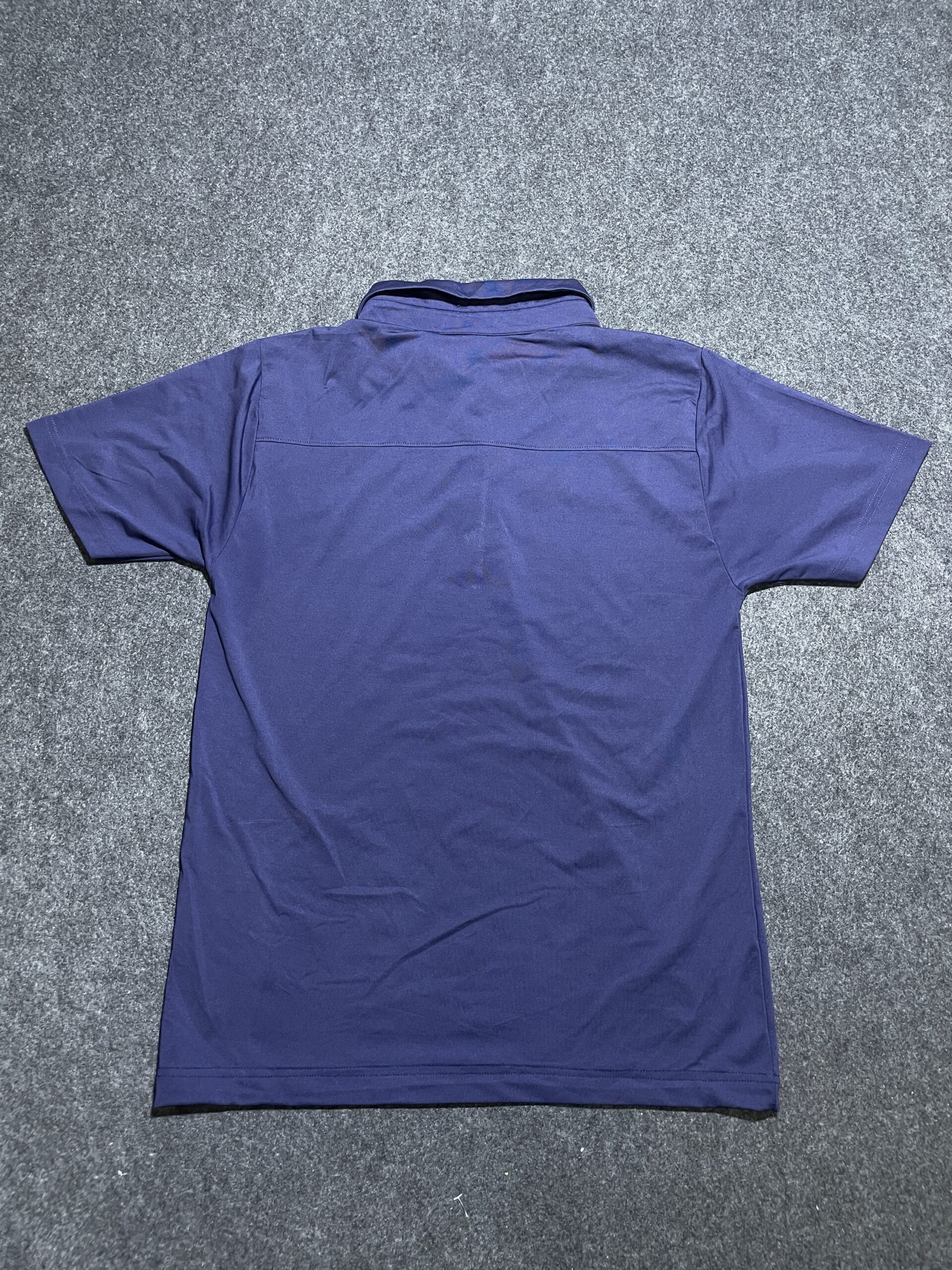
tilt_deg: -53.4
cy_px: 635
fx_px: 953
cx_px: 476
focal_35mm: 26
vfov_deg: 67.3
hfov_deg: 53.1
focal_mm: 4.2
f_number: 1.6
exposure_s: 1/50
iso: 250
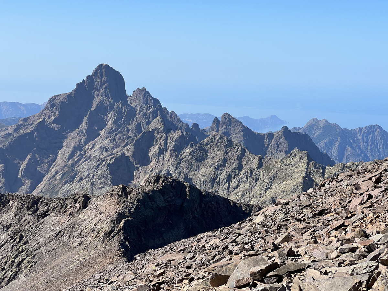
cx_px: 194
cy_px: 146
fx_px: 863
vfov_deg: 19.1
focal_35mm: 77
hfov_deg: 25.3
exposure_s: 1/881
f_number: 2.8
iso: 32
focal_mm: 9
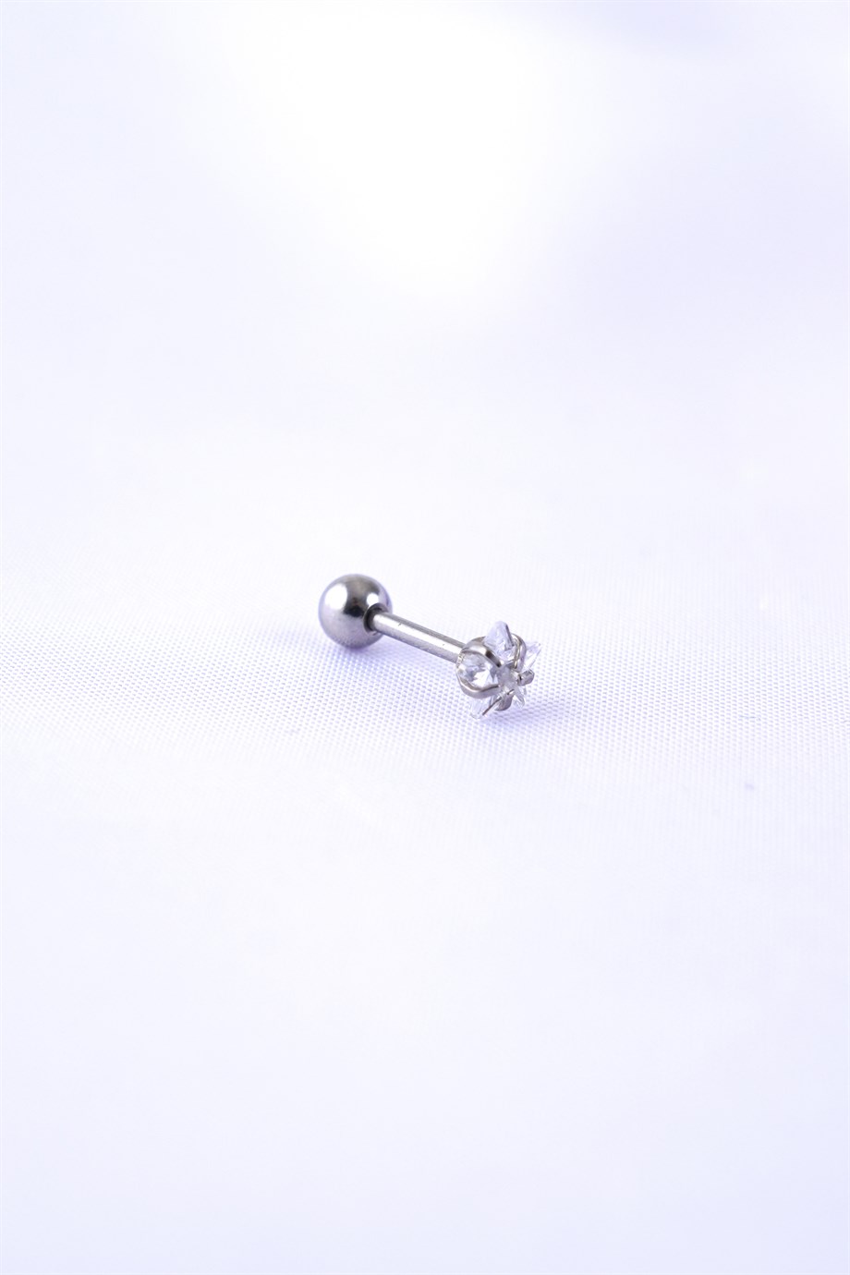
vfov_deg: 39.7
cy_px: 638
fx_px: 1767
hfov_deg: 27.0
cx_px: 425
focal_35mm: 50
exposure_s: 1/100
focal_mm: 49.9
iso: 125
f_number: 8
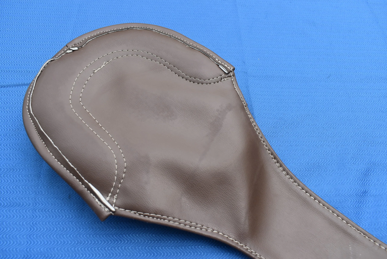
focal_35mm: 30
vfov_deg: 43.7
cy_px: 130
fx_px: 323
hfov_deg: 61.9
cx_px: 194
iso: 200
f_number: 7.1
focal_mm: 20
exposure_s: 1/400
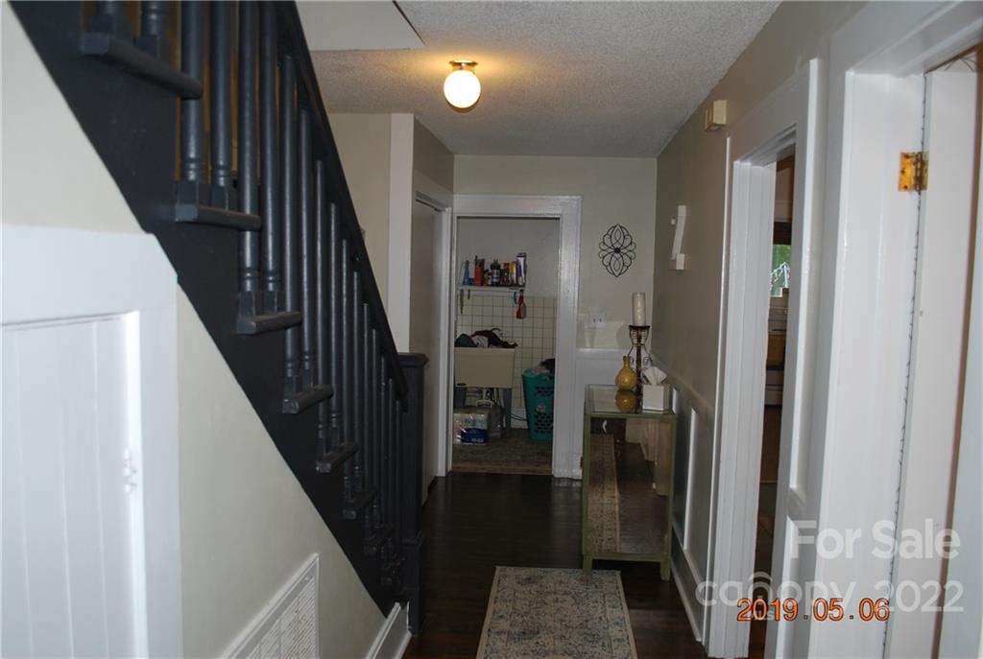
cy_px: 330
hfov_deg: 67.3
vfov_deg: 48.1
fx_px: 739
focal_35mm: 27
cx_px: 492
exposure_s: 1/60
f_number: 3.5
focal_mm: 18
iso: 200
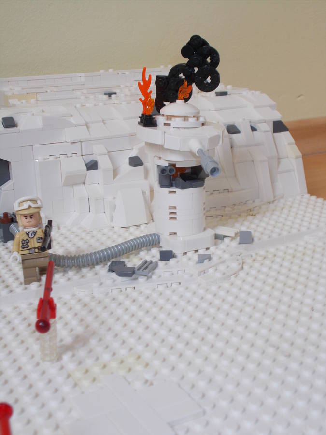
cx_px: 163
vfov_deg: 38.2
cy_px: 218
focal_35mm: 50
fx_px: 628
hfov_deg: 29.1
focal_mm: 9
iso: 100
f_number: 4.5
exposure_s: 1/30
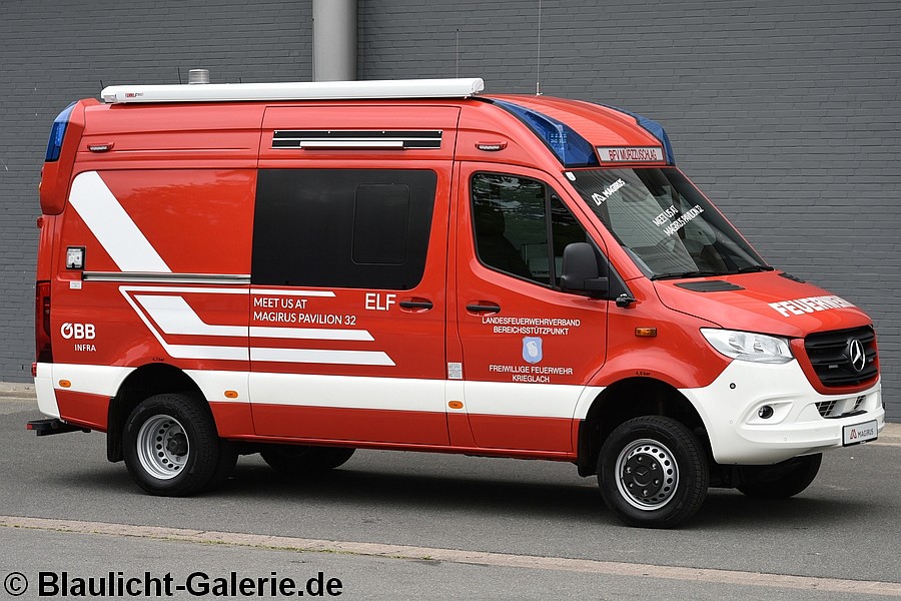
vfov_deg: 16.1
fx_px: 2127
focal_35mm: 85
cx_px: 450
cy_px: 300
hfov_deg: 23.9
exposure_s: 1/160
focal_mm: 85
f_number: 6.3
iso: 400
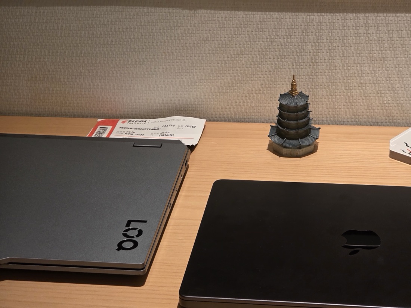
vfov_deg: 12.9
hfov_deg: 17.1
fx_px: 1365
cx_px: 206
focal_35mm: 115
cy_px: 154
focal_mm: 18.6
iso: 500
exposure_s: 1/60
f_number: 3.4
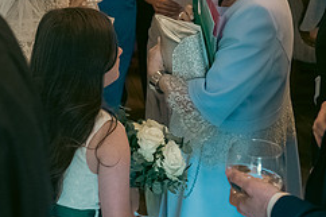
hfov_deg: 24.2
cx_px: 128
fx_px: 760
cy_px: -2
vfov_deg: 15.9
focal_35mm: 84
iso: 2000
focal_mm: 35
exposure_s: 1/160
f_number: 3.5
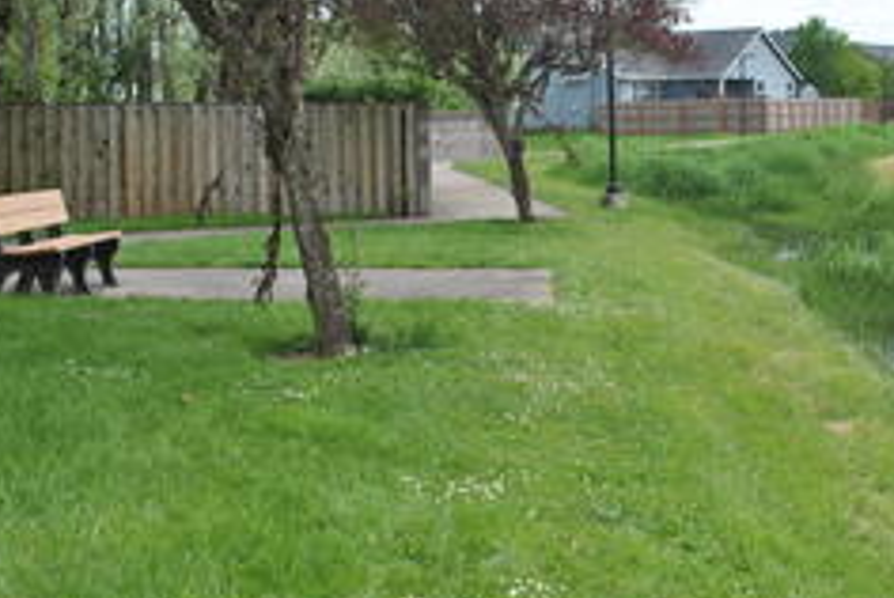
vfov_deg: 20.5
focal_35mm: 66
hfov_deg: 30.4
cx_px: 515
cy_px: 132
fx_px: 1641
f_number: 8
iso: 100
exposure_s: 1/200
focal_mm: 26
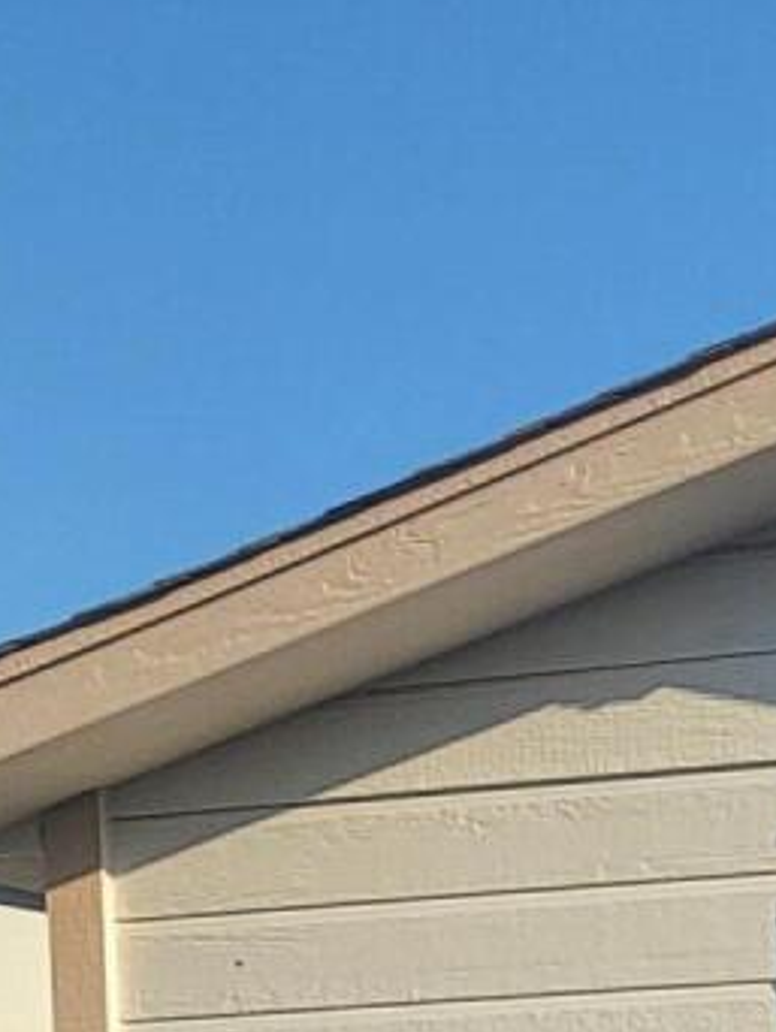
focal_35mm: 152
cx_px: 993
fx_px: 4538
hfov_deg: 9.6
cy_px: 2486
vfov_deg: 11.0
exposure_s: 1/1380
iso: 50
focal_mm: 4.25
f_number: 1.8
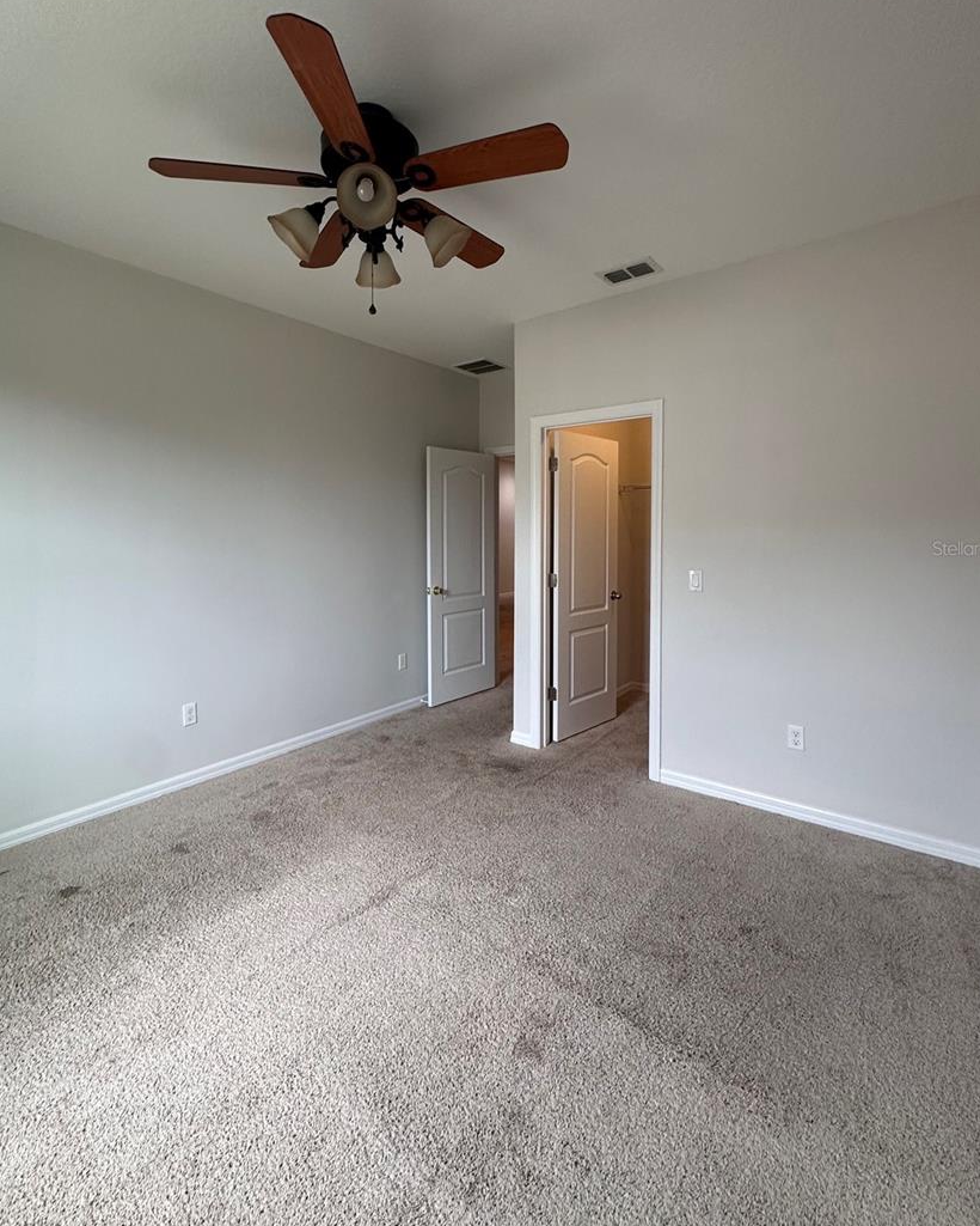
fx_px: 580
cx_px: 479
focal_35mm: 16
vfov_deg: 92.8
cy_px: 548
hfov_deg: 80.4
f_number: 2.2
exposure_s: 1/60
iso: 160
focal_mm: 2.22
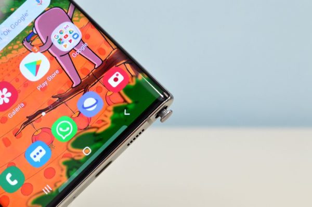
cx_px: 156
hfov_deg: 24.7
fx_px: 714
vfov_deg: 16.5
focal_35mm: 82
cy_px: 104
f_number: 10
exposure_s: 1/30
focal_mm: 55
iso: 1600
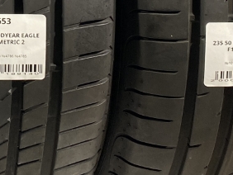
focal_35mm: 118
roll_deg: +1.1
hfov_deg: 15.4
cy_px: -162
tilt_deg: +1.8
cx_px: -116
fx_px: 795
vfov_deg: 11.5
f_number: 1.8
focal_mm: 4.25
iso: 64
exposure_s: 1/100
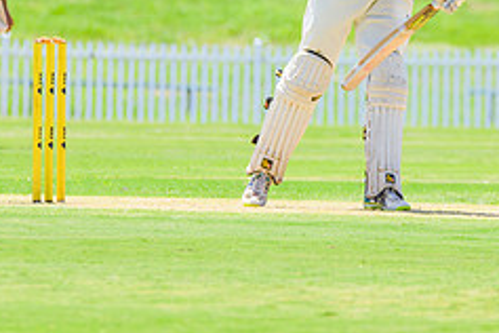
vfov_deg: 1.5
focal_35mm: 943
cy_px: 39
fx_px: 13070
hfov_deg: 2.2
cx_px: 269
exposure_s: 1/640
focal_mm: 350
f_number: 6.3
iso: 400
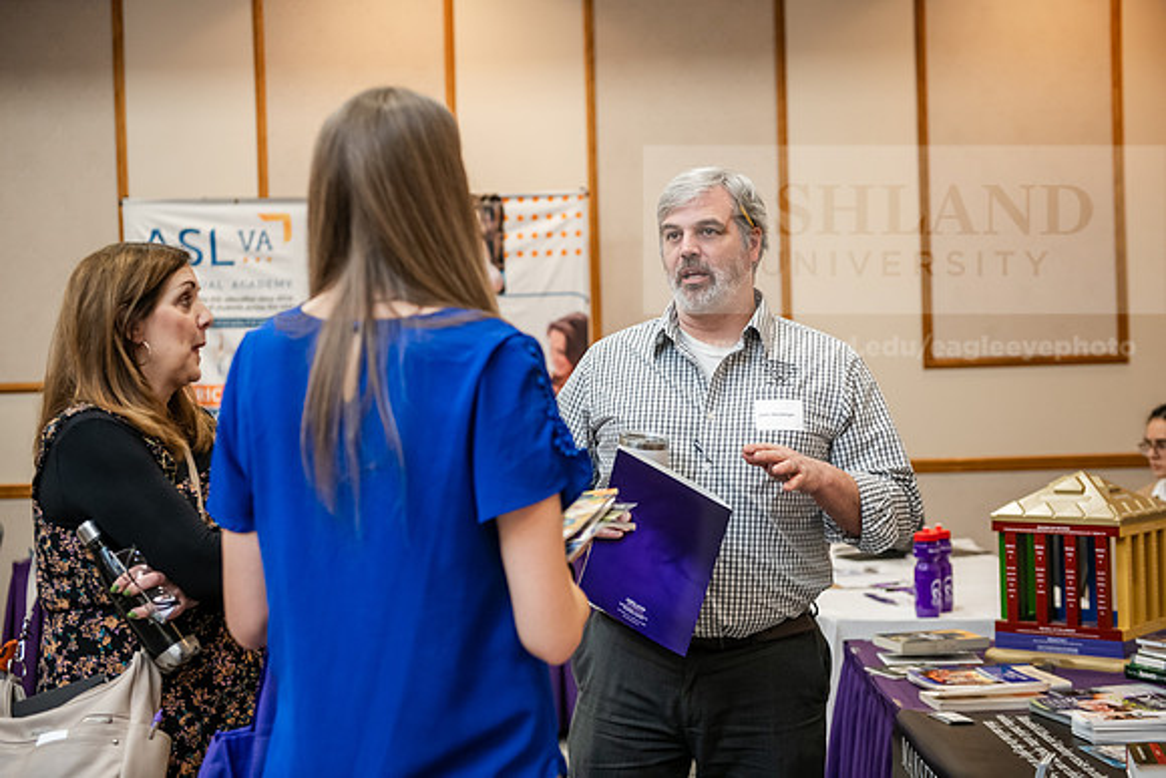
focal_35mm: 58
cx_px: 583
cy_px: 389
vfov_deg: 23.4
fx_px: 1879
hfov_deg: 34.5
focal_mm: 58
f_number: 3.2
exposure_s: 1/125
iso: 2000
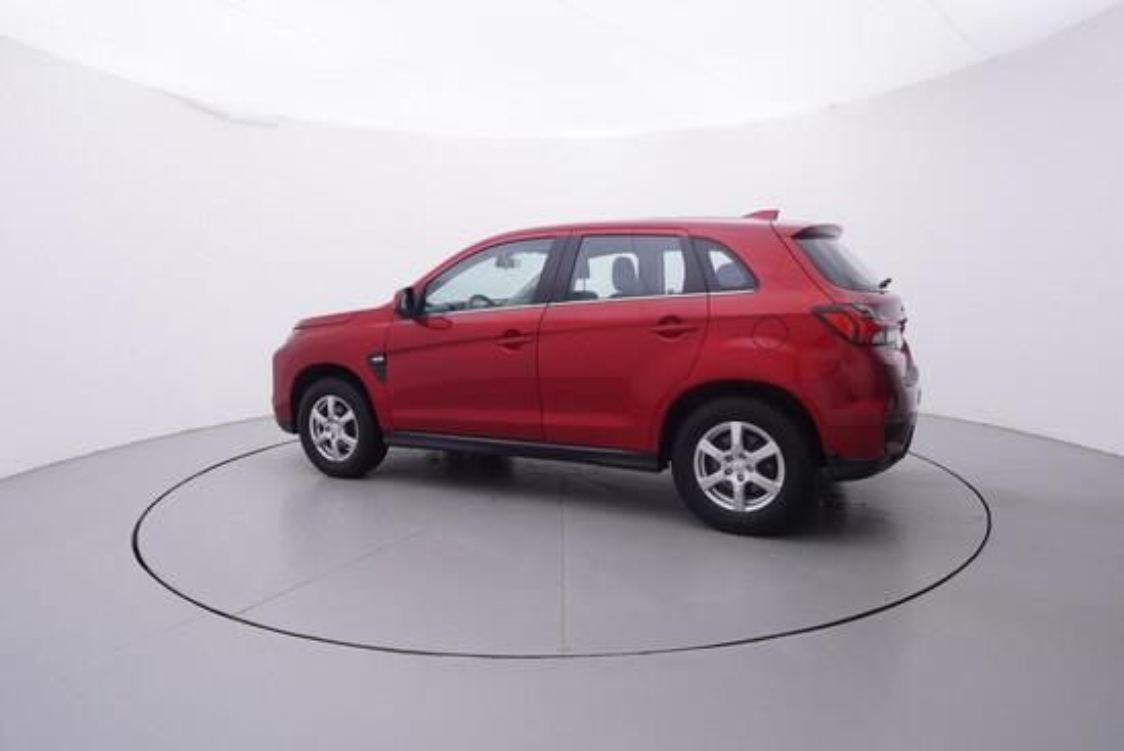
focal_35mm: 22
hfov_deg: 77.3
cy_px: 376
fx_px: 703
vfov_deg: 56.2
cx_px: 562
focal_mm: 15
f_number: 5
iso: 200
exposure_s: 1/80
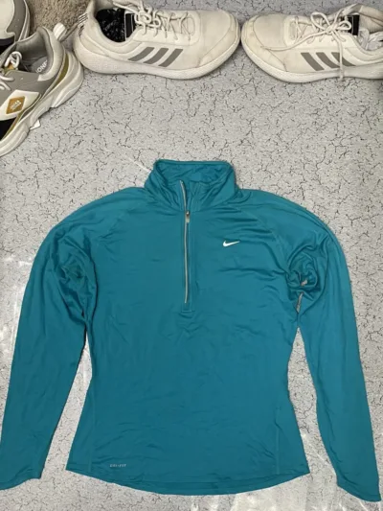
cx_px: 192
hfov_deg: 53.1
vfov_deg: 67.3
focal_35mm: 26
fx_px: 383
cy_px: 256
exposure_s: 1/50
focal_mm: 4.2
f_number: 1.6
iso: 160
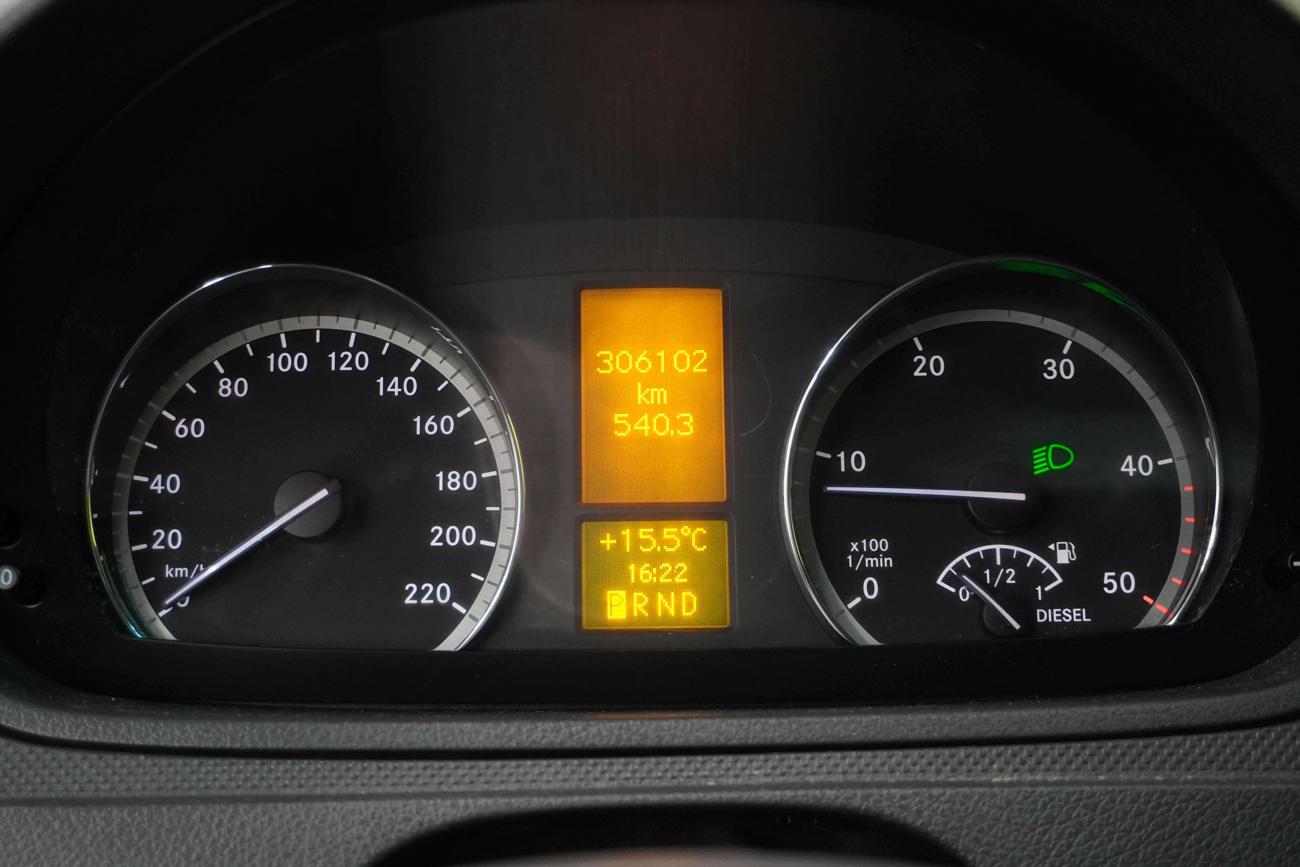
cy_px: 434
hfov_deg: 42.3
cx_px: 650
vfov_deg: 28.9
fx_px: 1679
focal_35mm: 46
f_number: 5
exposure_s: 1/50
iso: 3200
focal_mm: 31
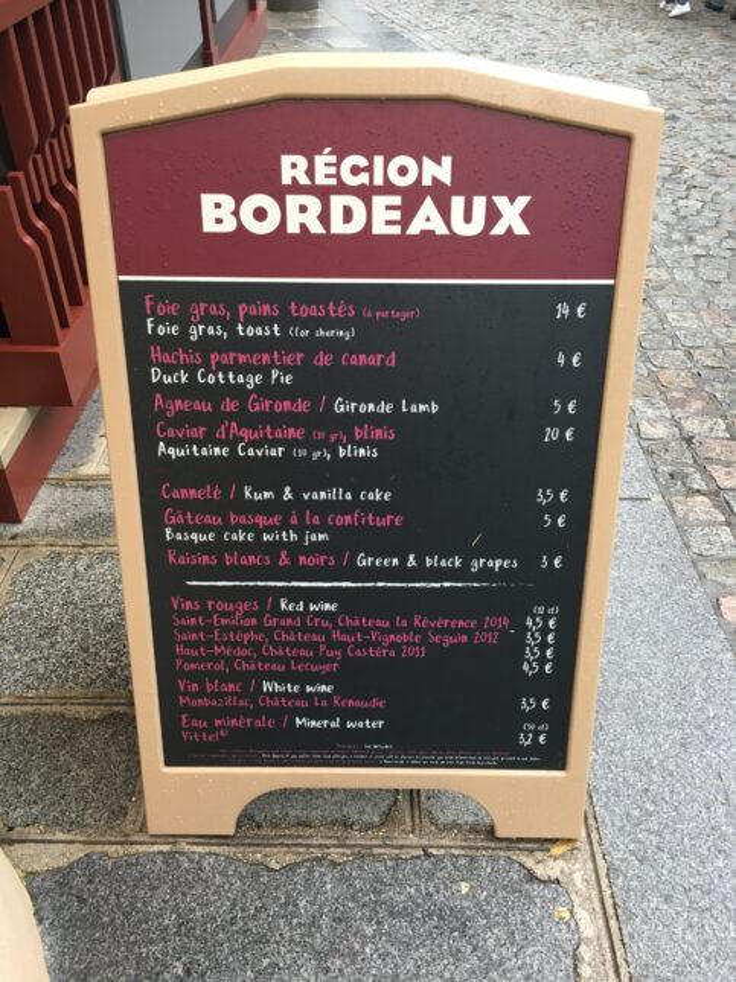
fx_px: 823
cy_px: 491
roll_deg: -0.6
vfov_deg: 61.7
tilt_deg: -39.3
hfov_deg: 48.2
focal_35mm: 29
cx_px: 368
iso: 40
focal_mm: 4.15
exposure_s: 1/17
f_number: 2.2
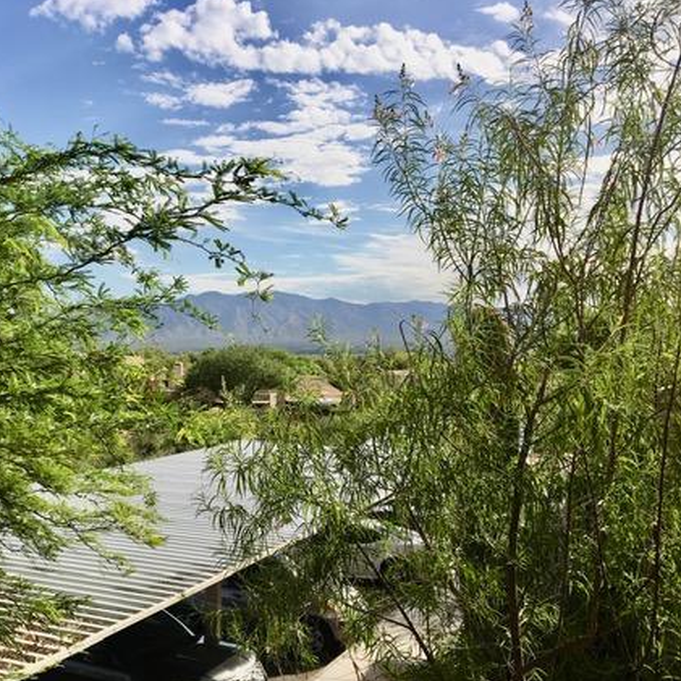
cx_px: 196
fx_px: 868
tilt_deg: -2.5
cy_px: 377
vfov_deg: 42.8
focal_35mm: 39
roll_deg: +0.4
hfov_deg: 41.9
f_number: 2.2
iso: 25
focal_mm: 4.15
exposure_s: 1/2404
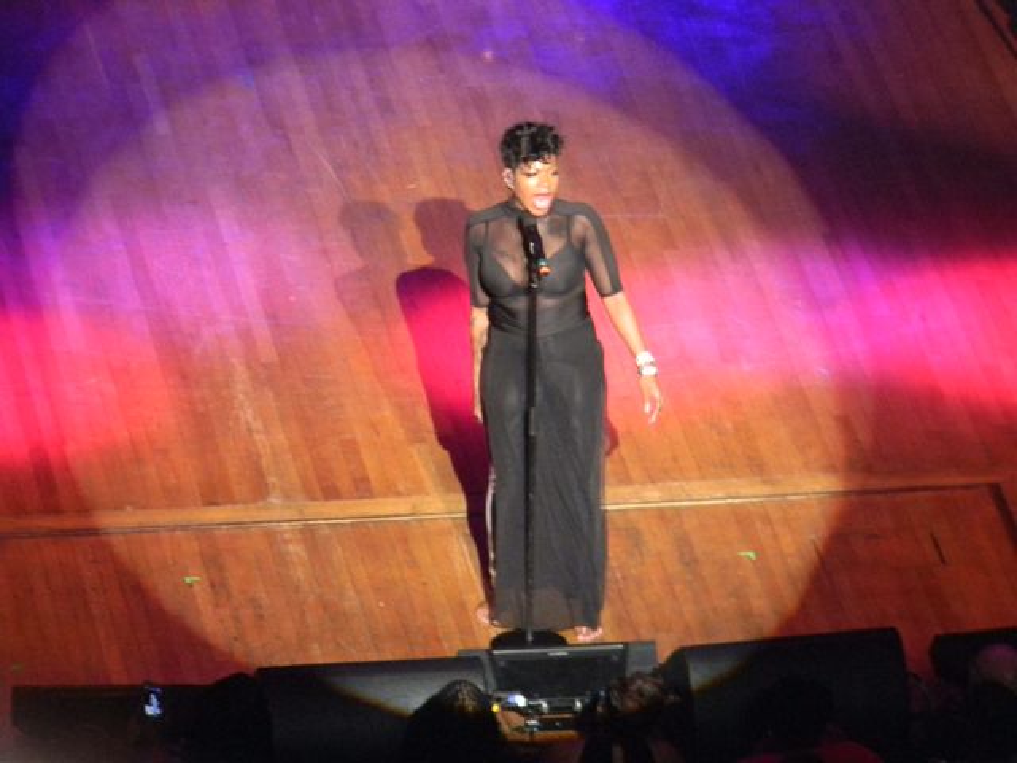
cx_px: 508
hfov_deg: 4.8
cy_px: 382
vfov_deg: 3.6
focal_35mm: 414
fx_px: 12163
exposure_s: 1/60
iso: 800
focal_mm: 75
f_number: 5.4
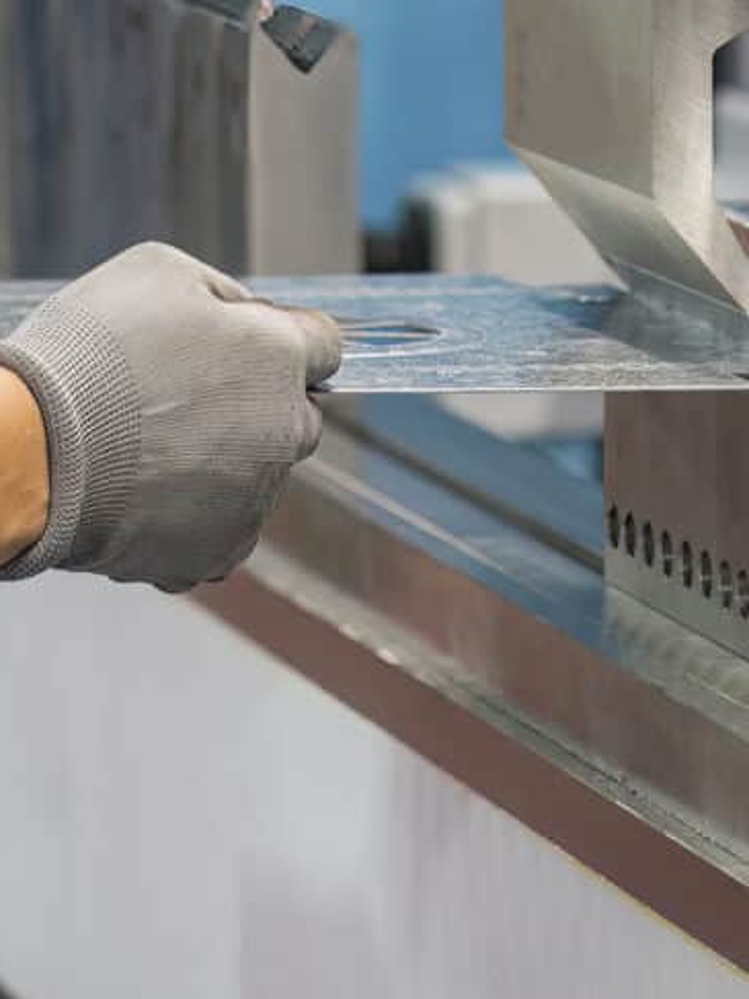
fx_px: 4964
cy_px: 438
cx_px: 27
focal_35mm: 172
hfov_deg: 8.6
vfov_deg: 11.5
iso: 1000
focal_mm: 85
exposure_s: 1/500
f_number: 2.8
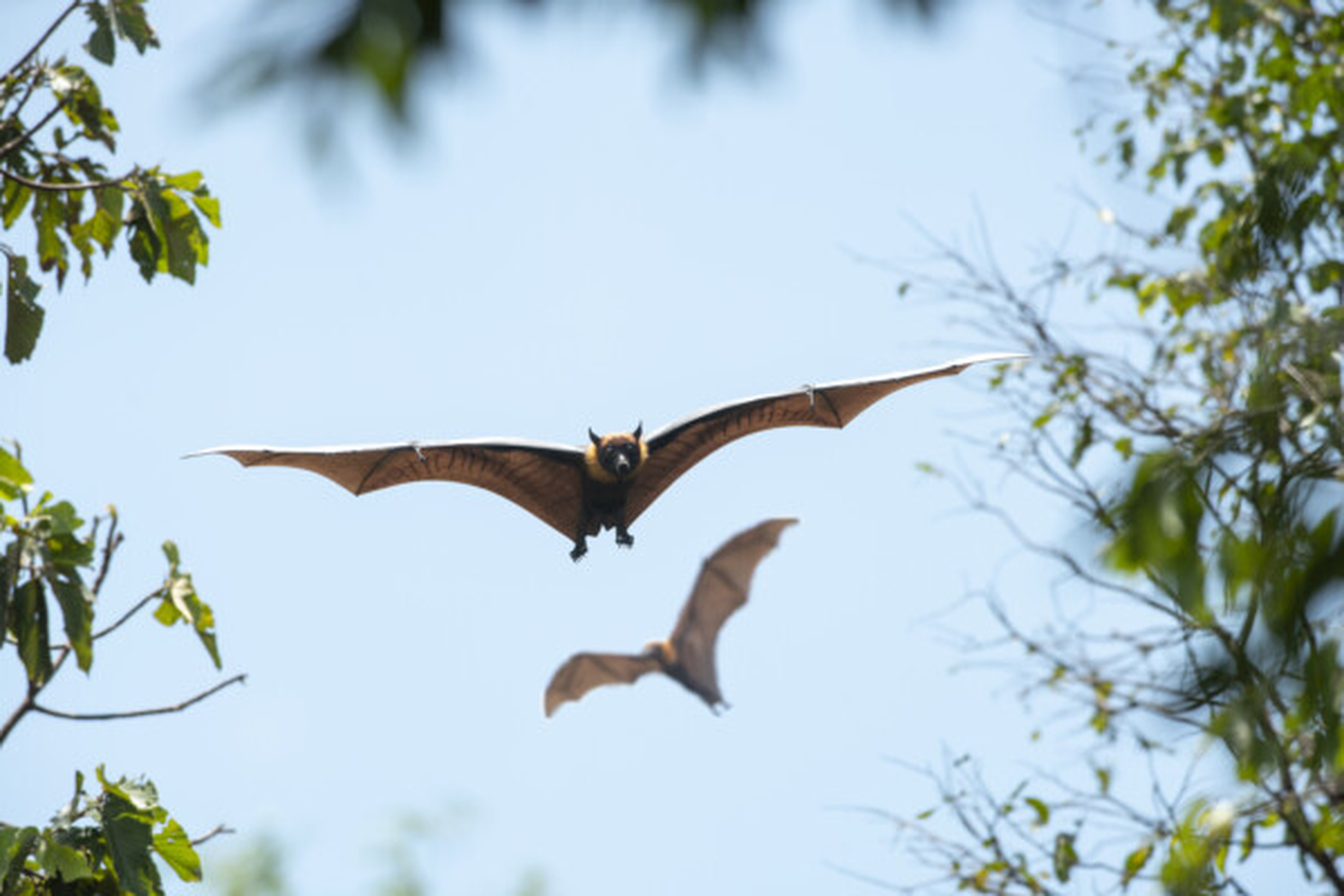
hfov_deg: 5.2
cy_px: 448
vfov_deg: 3.4
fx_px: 14932
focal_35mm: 400
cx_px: 672
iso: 400
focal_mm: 400
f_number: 6.3
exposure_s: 1/1600
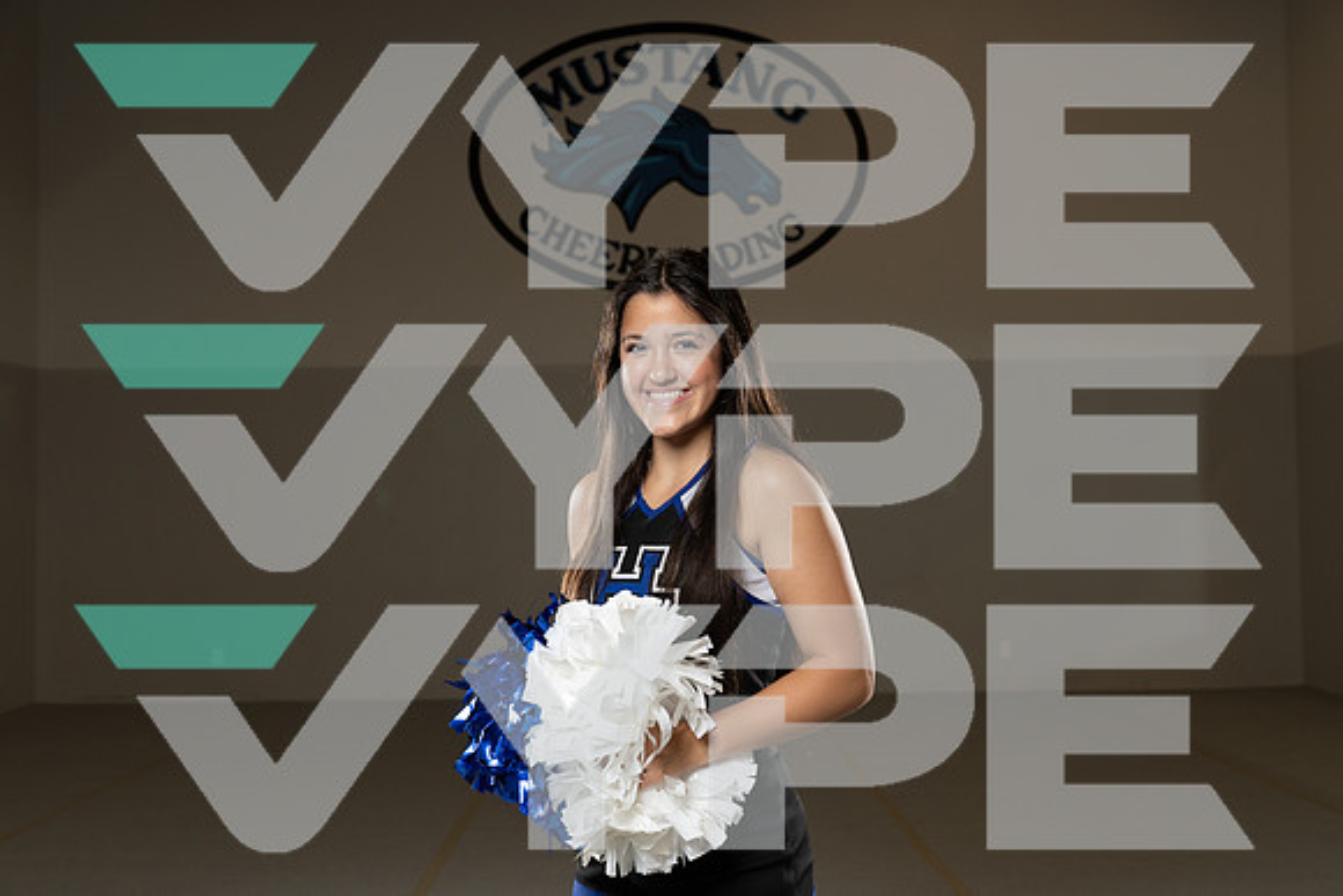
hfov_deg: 47.4
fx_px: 1530
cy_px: 448
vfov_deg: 32.6
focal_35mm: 41
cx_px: 672
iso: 500
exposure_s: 1/250
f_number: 5.6
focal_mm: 41
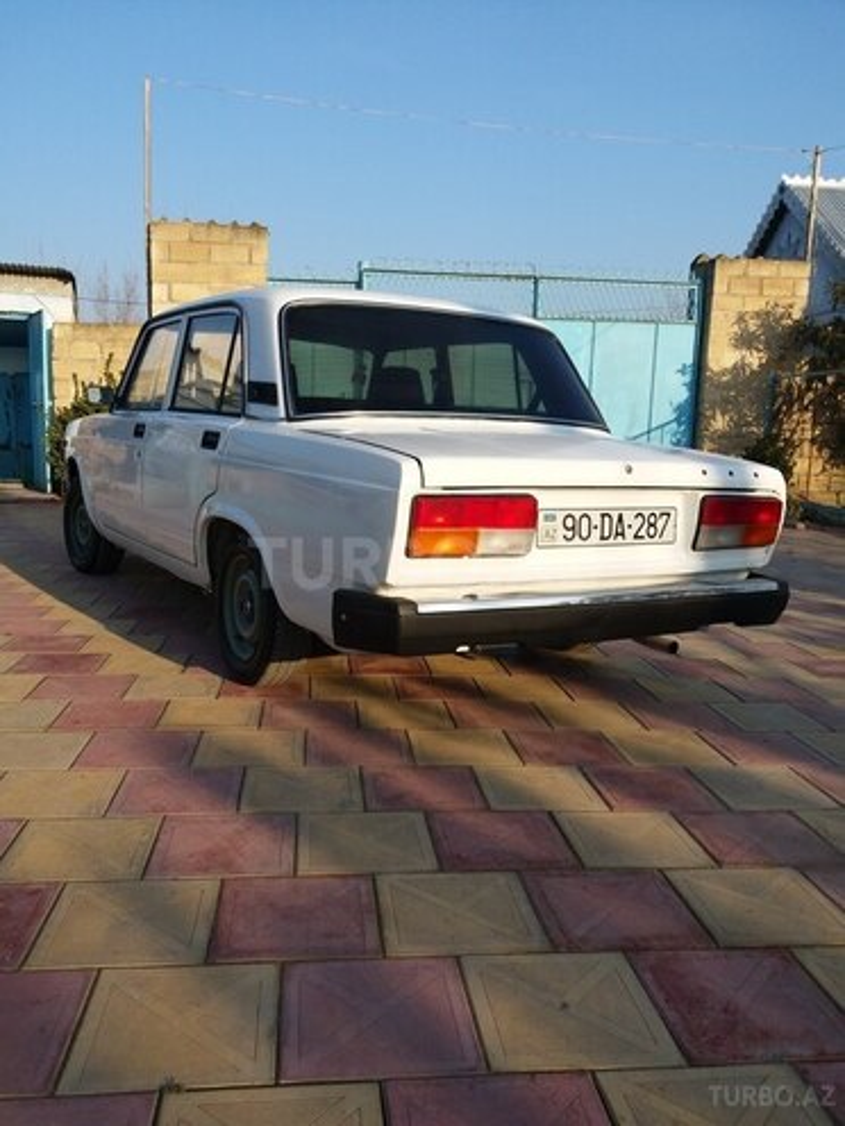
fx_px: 879
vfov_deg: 65.3
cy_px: 563
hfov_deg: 51.4
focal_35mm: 27
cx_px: 422
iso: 40
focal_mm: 3.7
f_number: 1.9
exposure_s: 1/857
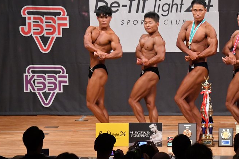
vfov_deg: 5.4
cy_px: 85
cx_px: 130
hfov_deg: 8.1
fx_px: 1692
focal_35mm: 255
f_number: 5.6
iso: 8000
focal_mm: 145
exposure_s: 1/400
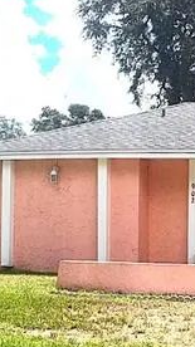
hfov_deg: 10.7
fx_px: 966
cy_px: 327
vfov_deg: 19.9
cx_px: 374
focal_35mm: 105
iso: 50
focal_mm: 5.96
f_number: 1.6
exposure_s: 1/4425
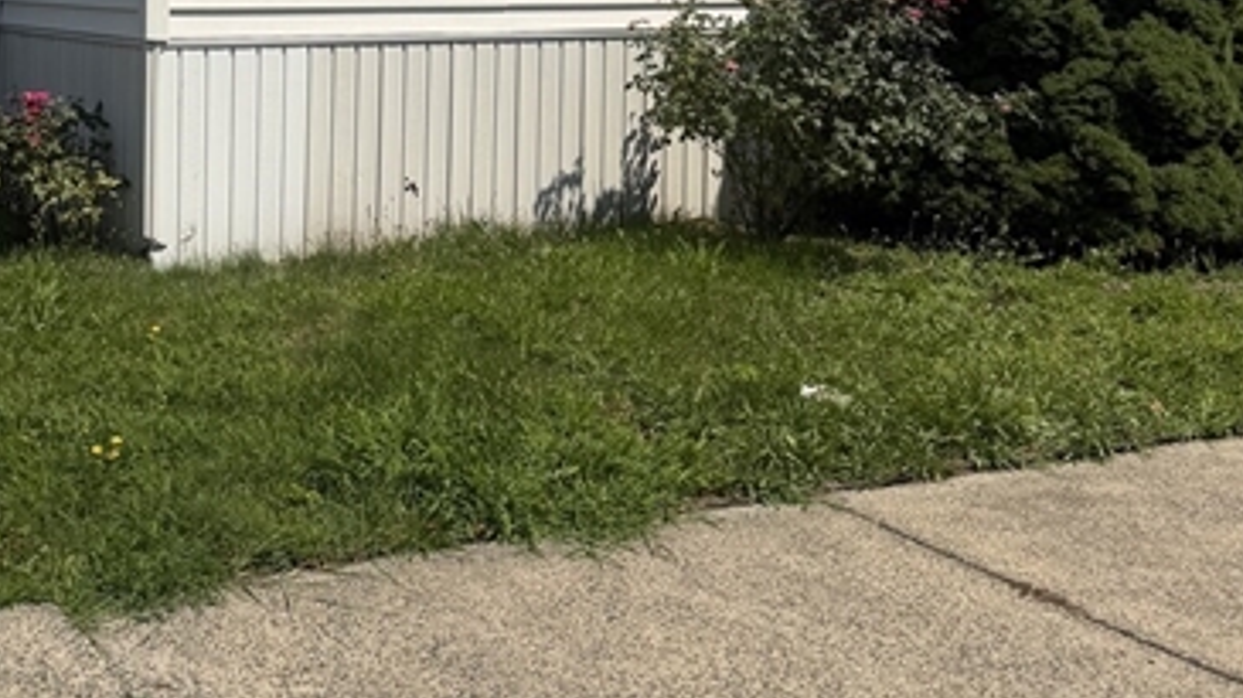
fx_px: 1812
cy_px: 24
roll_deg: -0.2
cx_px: 361
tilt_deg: -0.1
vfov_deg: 21.2
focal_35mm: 55
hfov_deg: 37.2
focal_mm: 6.76
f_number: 1.78
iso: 80
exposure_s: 1/7353
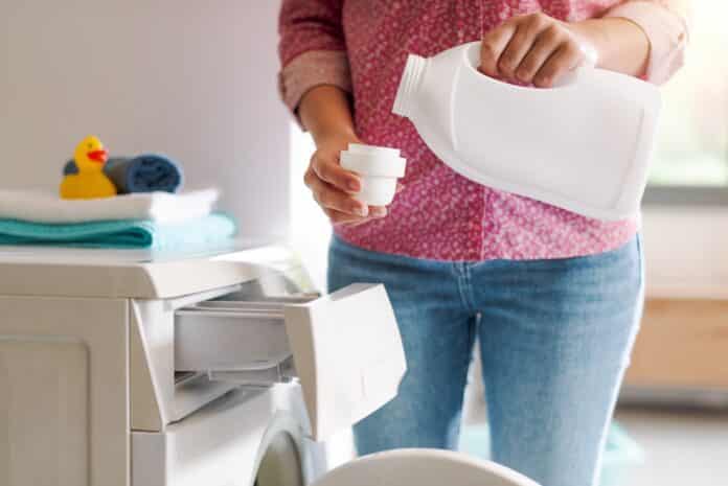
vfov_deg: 27.0
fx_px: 1012
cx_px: 364
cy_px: 243
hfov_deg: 39.6
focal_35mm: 50
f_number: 2.5
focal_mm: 50
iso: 100
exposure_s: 1/80
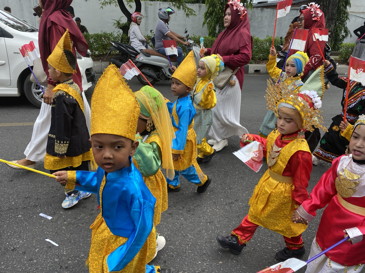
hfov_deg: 67.3
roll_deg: -2.0
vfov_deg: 53.1
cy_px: 136
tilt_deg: -23.7
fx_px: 274
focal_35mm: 26
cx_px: 182
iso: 32
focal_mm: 4.25
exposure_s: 1/565
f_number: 1.8
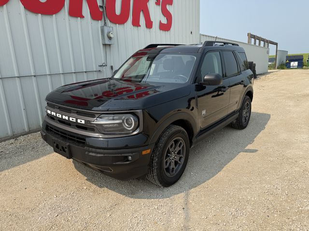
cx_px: 154
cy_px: 116
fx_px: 214
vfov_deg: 56.8
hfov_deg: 71.6
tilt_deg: -11.7
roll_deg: +2.5
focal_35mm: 24
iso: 80
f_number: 1.78
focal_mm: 6.76
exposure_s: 1/4673
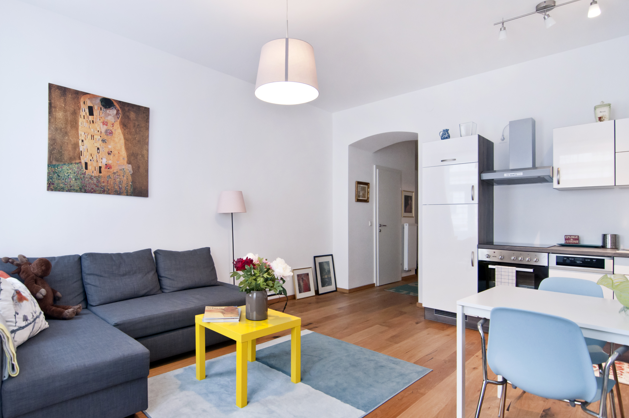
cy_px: 218
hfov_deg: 87.9
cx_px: 278
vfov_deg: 65.6
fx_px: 324
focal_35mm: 19
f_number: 3.2
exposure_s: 1/25
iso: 800
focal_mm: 11
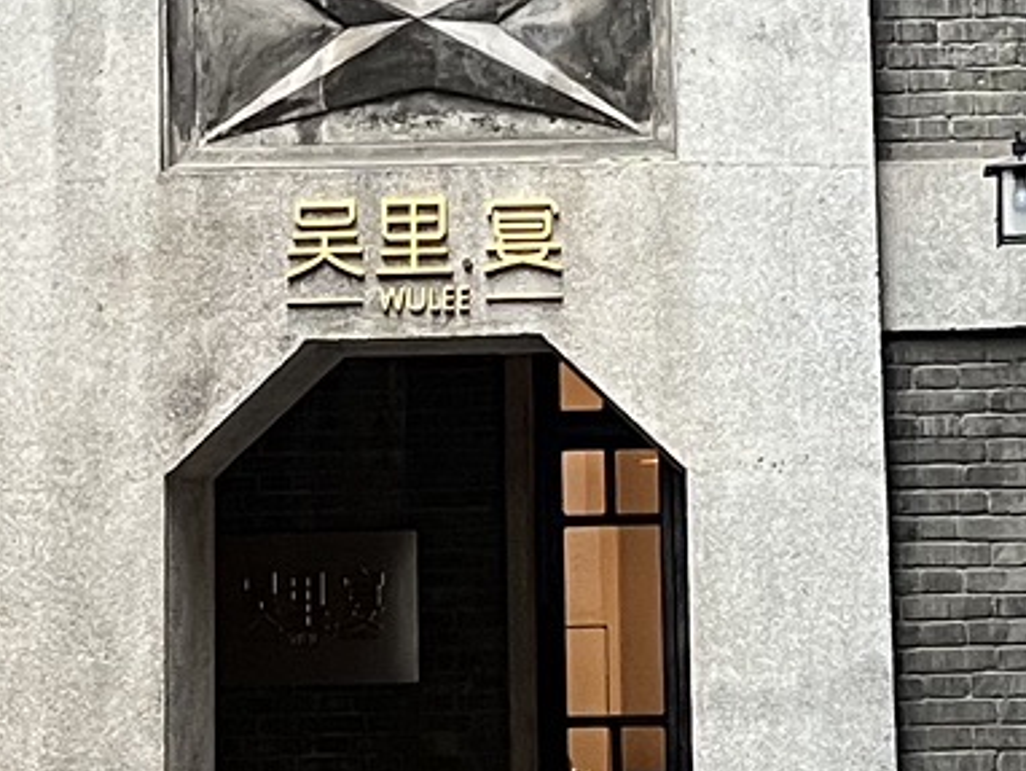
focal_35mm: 136
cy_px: -30
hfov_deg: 14.5
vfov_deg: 10.8
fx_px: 4034
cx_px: 591
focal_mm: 5.7
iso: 160
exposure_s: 1/60
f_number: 1.5
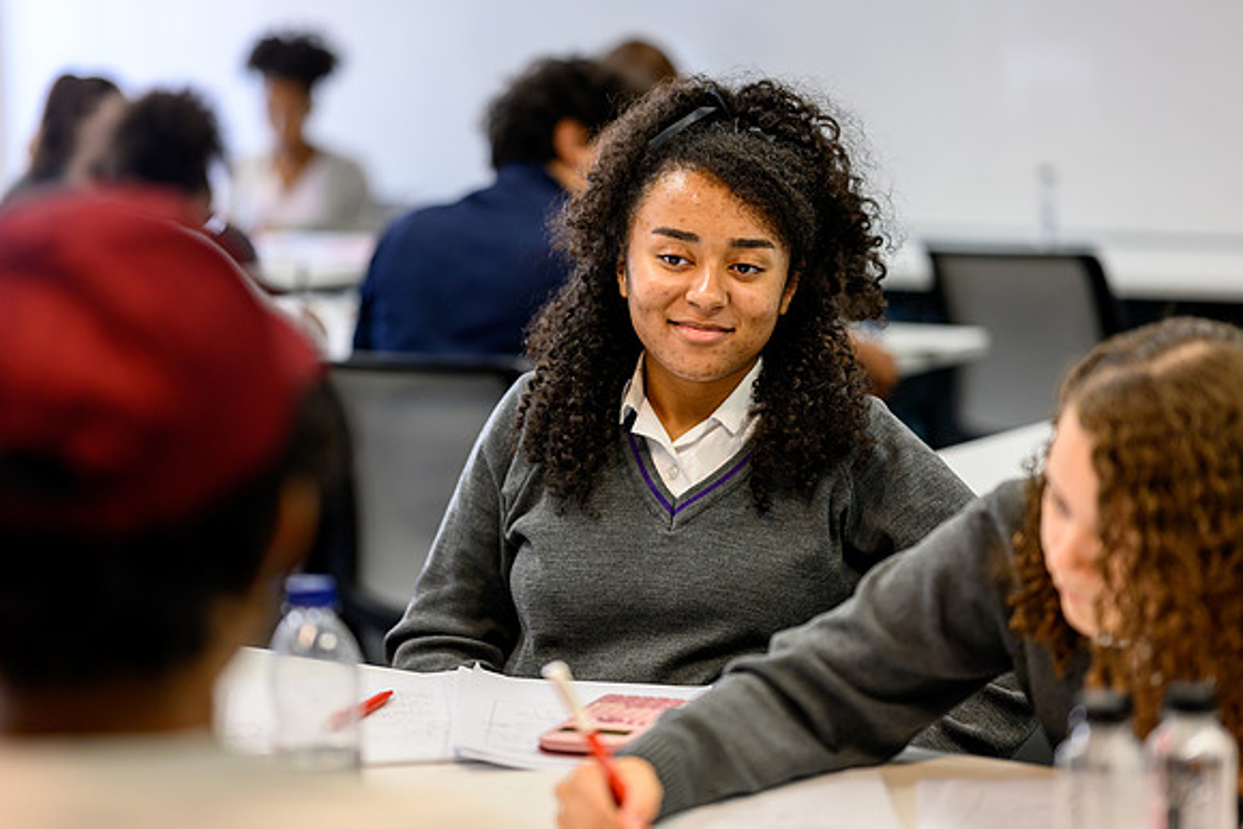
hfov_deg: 23.4
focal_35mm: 87
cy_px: 414
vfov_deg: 15.7
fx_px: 3000
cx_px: 622
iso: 1250
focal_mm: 85
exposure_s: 1/400
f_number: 1.8
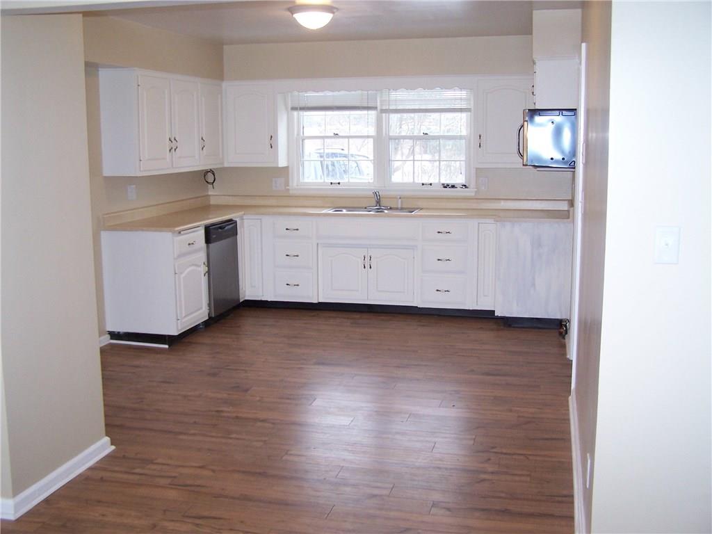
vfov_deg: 37.7
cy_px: 267
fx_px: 782
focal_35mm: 38
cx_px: 356
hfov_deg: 49.0
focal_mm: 6.3
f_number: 2.8
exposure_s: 1/60
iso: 140
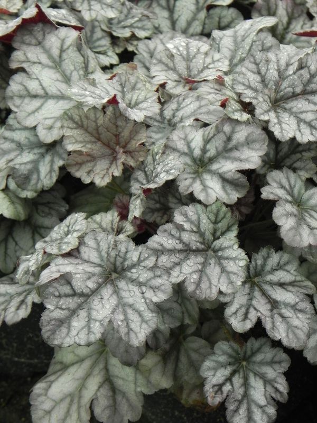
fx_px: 1575
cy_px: 212
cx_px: 158
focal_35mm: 129
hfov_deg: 11.5
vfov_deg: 15.3
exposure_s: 1/40
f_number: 5
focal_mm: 23
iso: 160
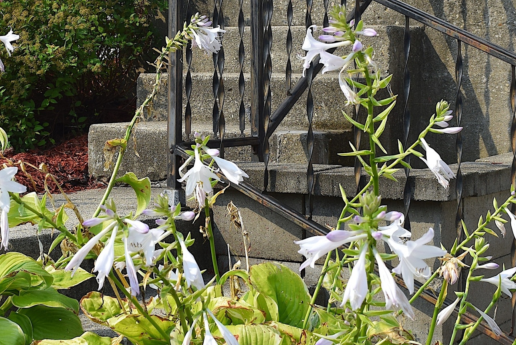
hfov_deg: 22.7
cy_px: 120
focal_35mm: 89
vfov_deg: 15.3
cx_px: 180
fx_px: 1279
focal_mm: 25
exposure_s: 1/400
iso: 200
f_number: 10
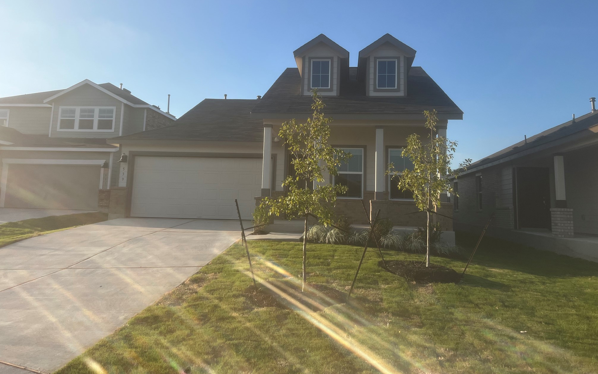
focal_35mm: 28
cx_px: 299
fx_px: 456
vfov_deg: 44.3
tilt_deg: +6.9
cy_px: 150
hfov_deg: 66.5
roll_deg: -1.6
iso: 50
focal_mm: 5.7
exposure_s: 1/3257
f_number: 1.5
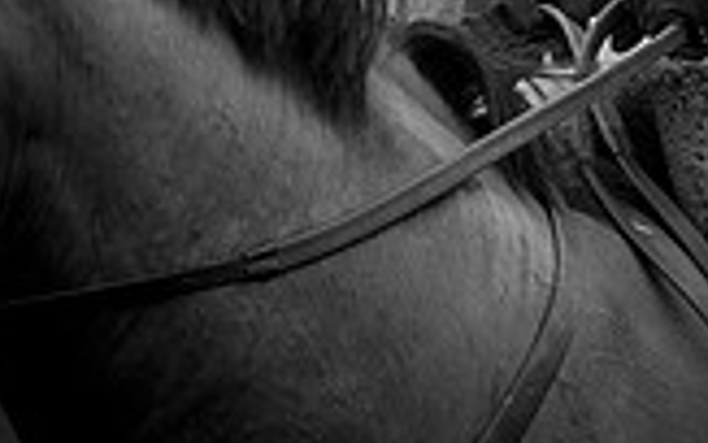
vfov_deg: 0.8
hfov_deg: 1.3
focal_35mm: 1632
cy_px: -345
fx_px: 31501
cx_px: 886
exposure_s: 1/1000
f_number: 4
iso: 180
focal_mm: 300
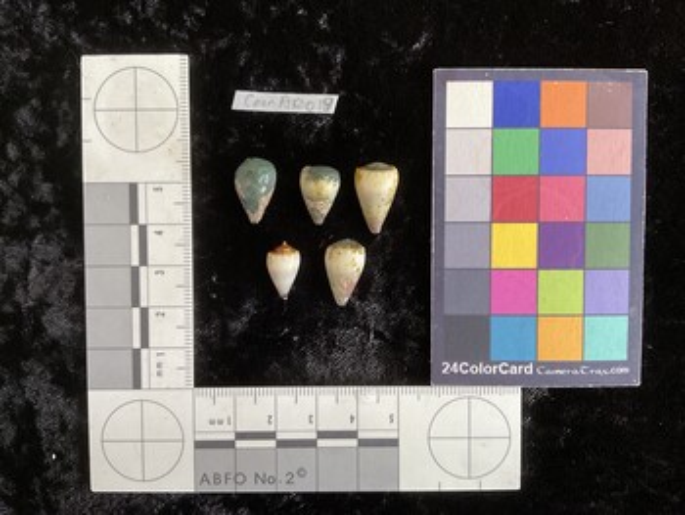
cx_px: 342
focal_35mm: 29
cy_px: 258
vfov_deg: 48.3
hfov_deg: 61.6
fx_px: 574
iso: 100
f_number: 1.8
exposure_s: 1/60
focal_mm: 3
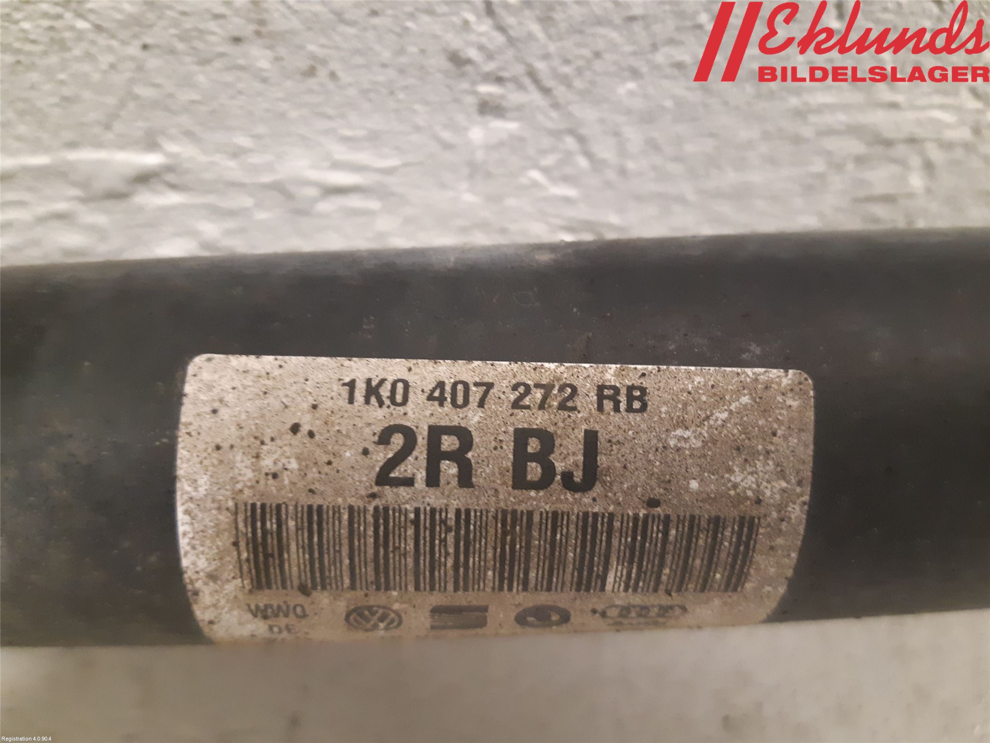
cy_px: 372
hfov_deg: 67.3
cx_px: 495
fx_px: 744
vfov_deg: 53.1
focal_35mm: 26
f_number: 1.7
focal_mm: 3.93
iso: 400
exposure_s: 1/25
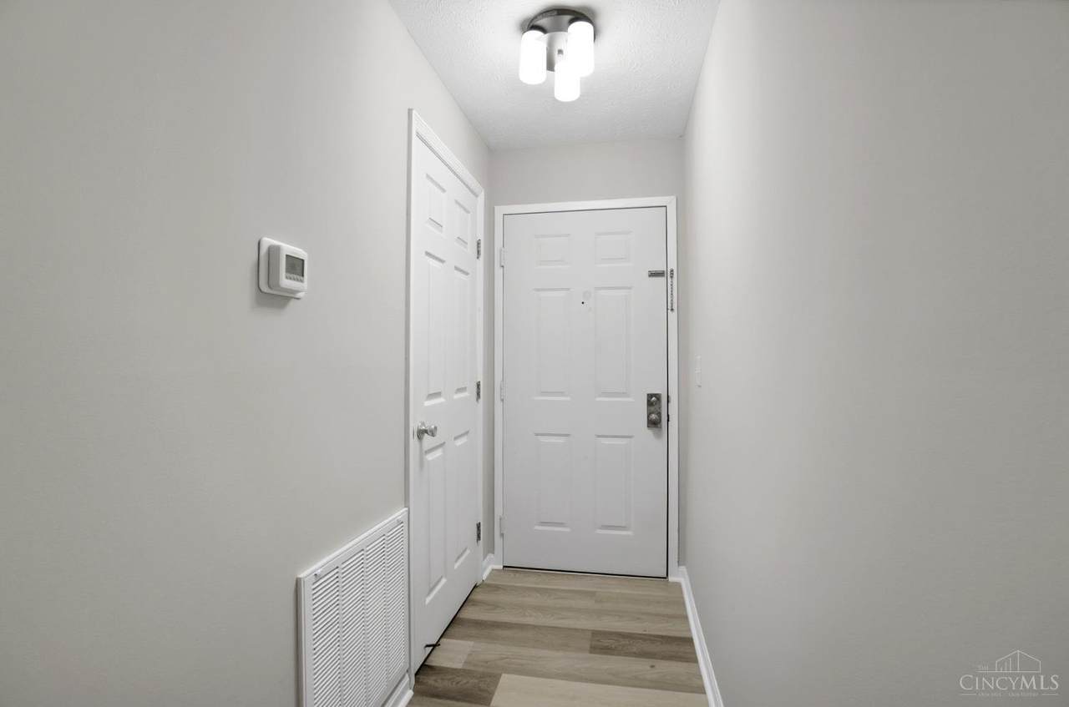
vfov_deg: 77.0
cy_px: 354
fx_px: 444
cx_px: 534
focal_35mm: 15
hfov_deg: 100.5
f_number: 4.5
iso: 100
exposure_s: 1/40
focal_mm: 10
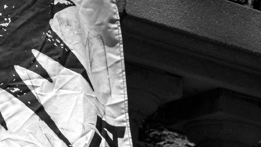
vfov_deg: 7.1
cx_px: -60
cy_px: 136
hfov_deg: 12.3
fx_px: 1176
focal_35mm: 170
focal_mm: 25
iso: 200
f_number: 9
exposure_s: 1/400
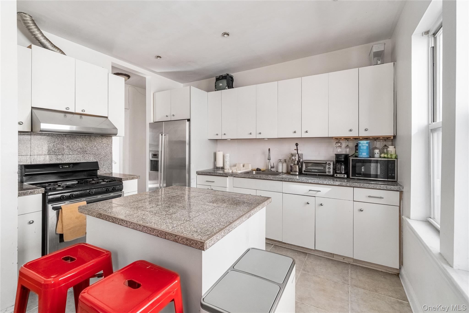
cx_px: 234
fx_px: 195
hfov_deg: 100.4
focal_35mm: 15
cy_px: 156
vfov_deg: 77.3
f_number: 9
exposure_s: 1/1600
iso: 1250
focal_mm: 10
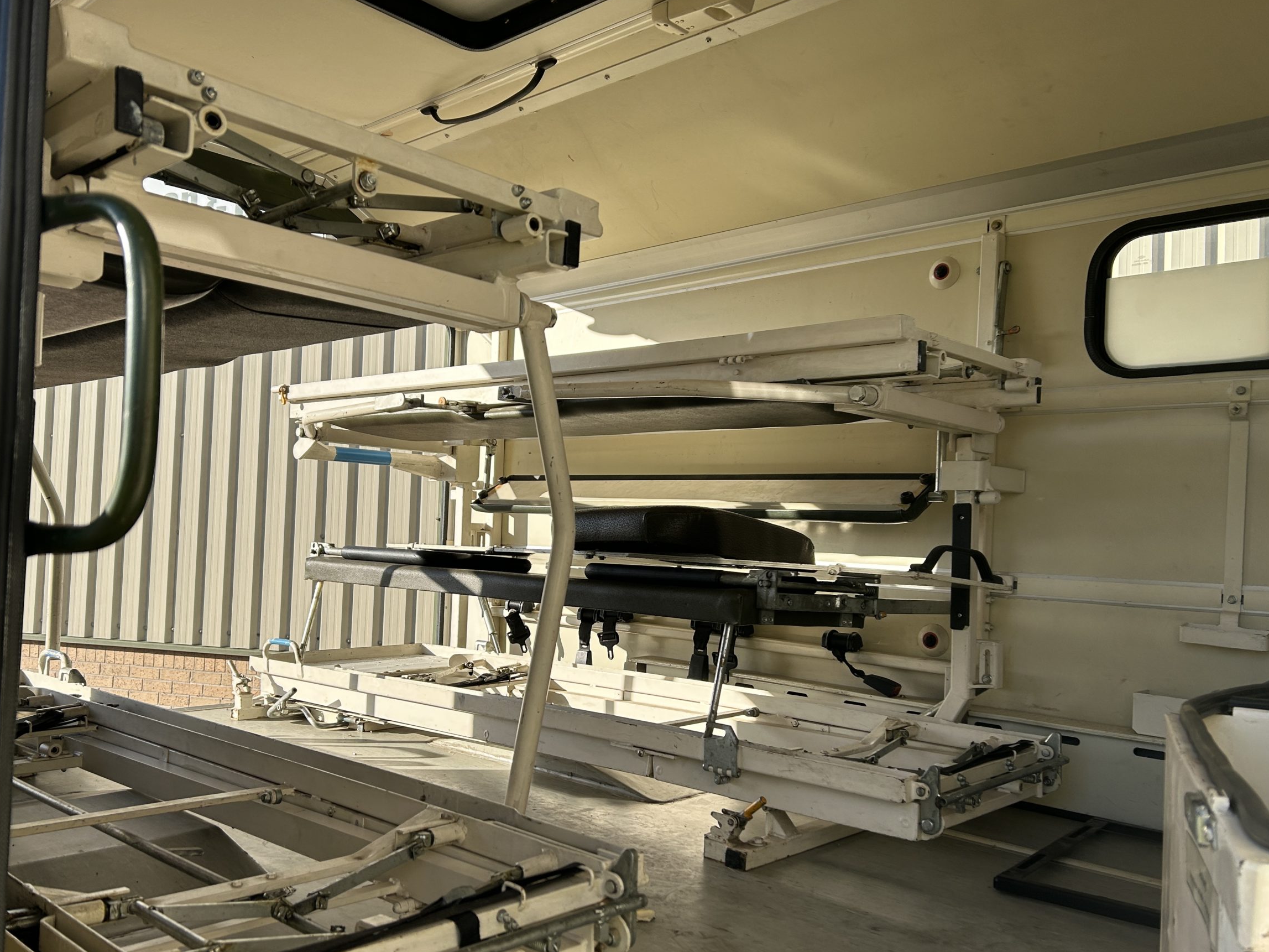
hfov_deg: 61.7
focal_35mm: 29
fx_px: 1063
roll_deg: -2.5
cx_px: 620
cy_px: 516
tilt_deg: +2.0
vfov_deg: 48.2
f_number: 1.5
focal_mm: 5.7
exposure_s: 1/1808
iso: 50
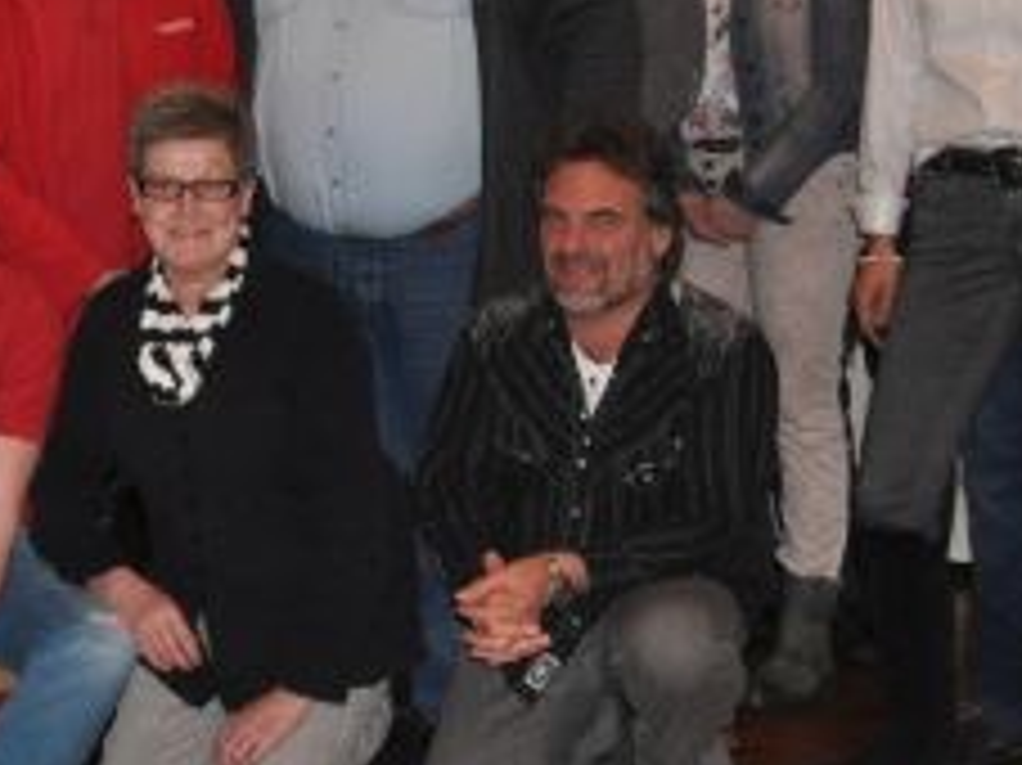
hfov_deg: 16.9
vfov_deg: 13.6
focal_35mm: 107
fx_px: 3148
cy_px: -47
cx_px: -459
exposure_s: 1/60
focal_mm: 21
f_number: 3.8
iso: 800
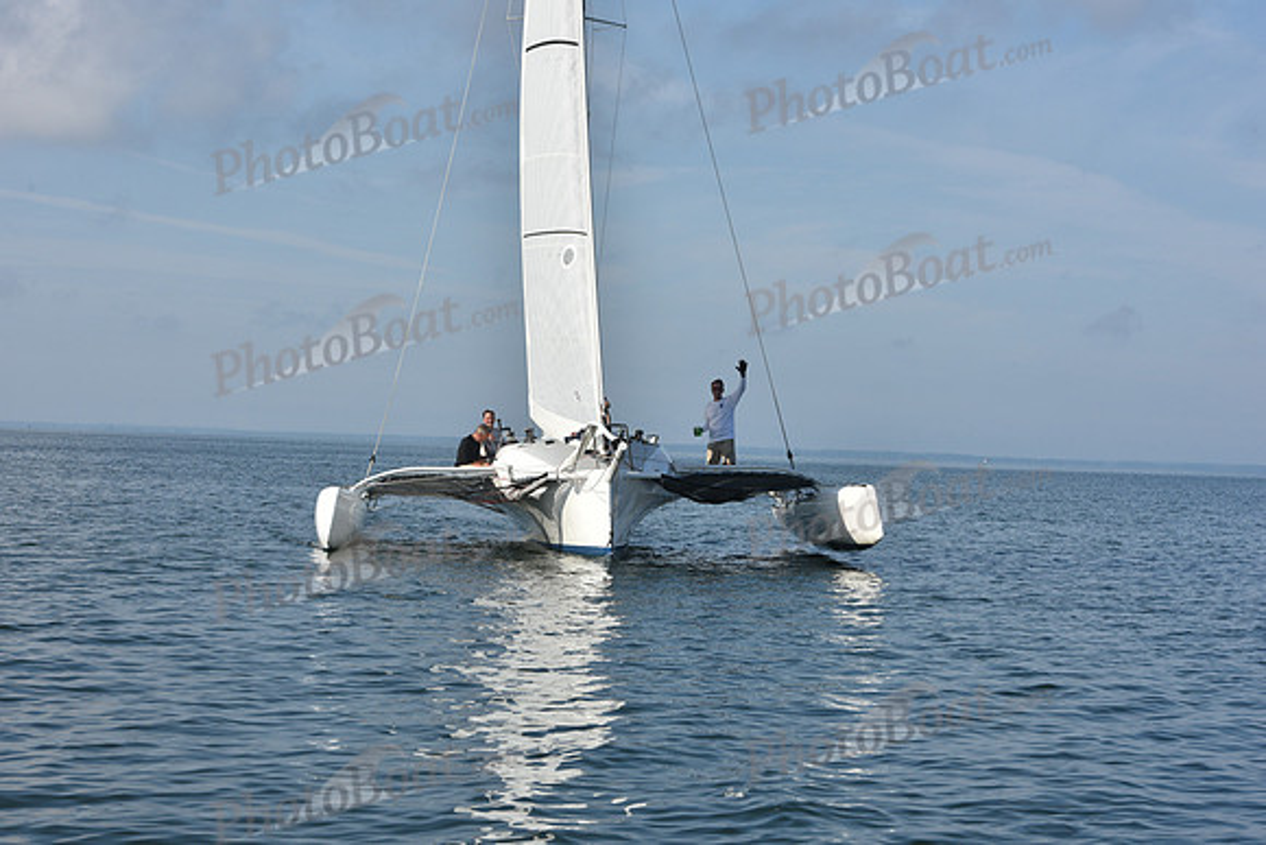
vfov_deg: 16.7
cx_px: 633
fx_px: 2884
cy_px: 422
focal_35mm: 82
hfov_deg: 24.8
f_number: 13
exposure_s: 1/800
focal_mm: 82
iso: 320
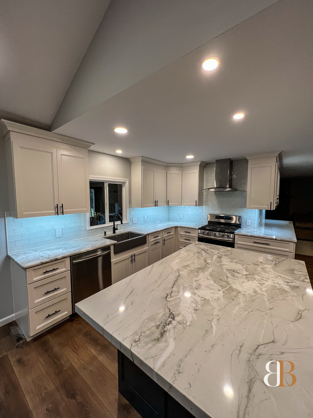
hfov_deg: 89.9
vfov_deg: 106.2
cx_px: 156
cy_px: 209
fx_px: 157
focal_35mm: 13
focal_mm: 1.57
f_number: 1.8
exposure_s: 1/120
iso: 125
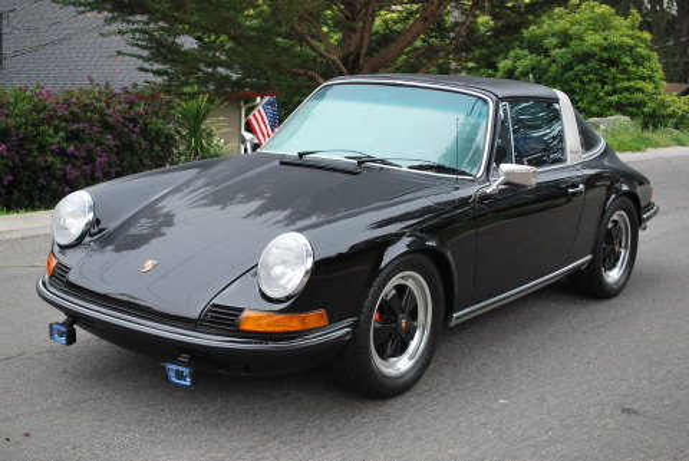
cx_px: 344
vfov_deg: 26.5
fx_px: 977
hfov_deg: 38.8
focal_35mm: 51
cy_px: 230
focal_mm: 34
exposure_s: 1/30
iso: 280
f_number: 5
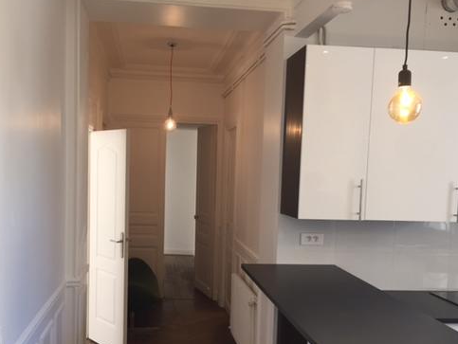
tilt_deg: -4.3
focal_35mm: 36
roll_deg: -3.1
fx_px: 477
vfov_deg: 39.6
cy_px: 205
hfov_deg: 51.2
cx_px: 199
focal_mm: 4.15
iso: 32
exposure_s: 1/33
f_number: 2.2
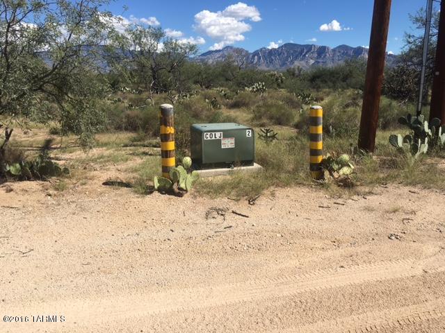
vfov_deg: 48.2
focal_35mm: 29
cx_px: 222
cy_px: 166
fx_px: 373
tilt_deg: -12.8
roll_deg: +0.5
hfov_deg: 61.7
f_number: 2.2
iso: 25
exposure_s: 1/2137
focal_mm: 4.15
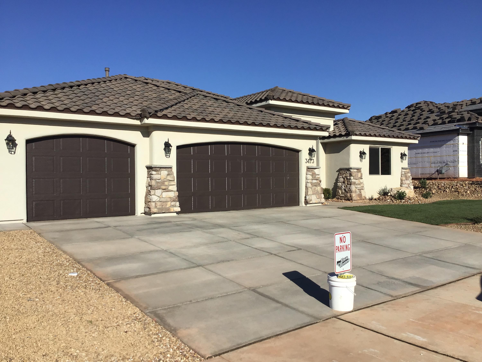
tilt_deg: +0.2
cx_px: 241
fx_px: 432
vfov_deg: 45.4
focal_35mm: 31
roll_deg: +0.5
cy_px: 181
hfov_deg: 58.4
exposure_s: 1/2551
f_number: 2.4
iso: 25
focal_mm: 3.3
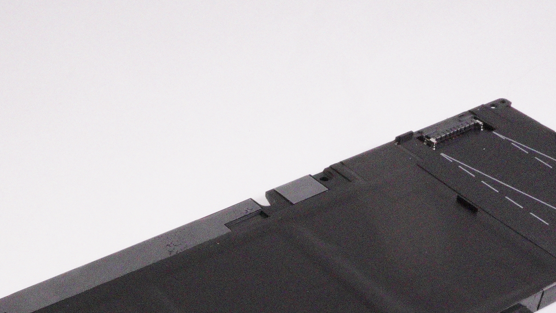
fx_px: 1020
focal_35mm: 69
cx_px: 132
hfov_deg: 29.9
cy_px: 419
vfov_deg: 16.4
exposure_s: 1/250
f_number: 22
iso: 10000
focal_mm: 19
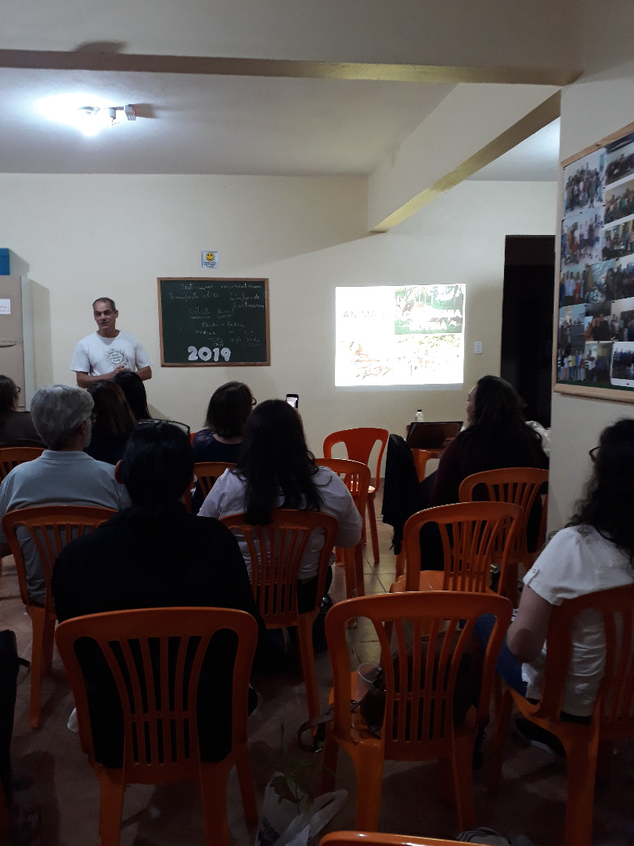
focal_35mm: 27
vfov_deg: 65.3
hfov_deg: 51.4
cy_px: 423
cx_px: 317
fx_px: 659
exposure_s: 1/17
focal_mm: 3.6
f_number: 1.9
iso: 160
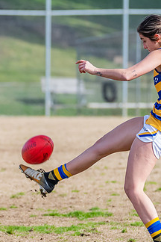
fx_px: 5950
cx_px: 103
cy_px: 111
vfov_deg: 2.3
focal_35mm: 887
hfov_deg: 1.6
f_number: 7.1
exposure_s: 1/1600
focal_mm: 260
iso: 800
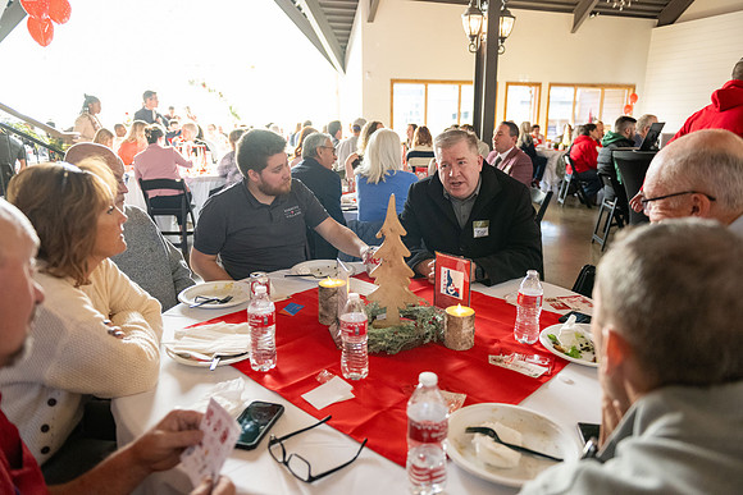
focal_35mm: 24
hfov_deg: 73.7
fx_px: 495
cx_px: 372
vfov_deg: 53.2
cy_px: 248
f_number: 2.8
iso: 2500
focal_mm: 24
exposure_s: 1/320
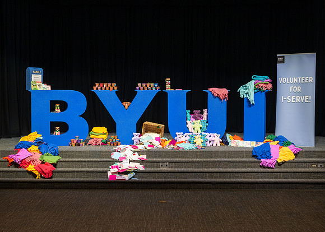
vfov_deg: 25.4
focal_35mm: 56
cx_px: 164
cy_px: 117
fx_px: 515
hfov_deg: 35.0
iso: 2500
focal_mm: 53
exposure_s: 1/100
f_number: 5.6
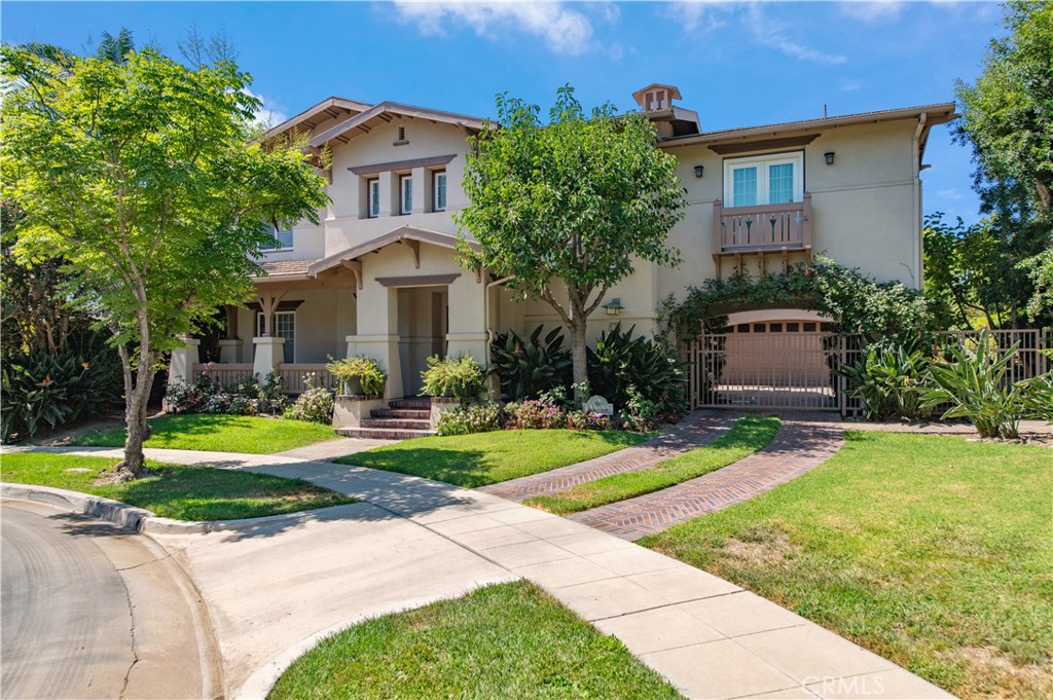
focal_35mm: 24
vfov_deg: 53.1
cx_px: 526
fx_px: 701
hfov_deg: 73.8
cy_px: 350
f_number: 6.3
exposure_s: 1/320
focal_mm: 24
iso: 100
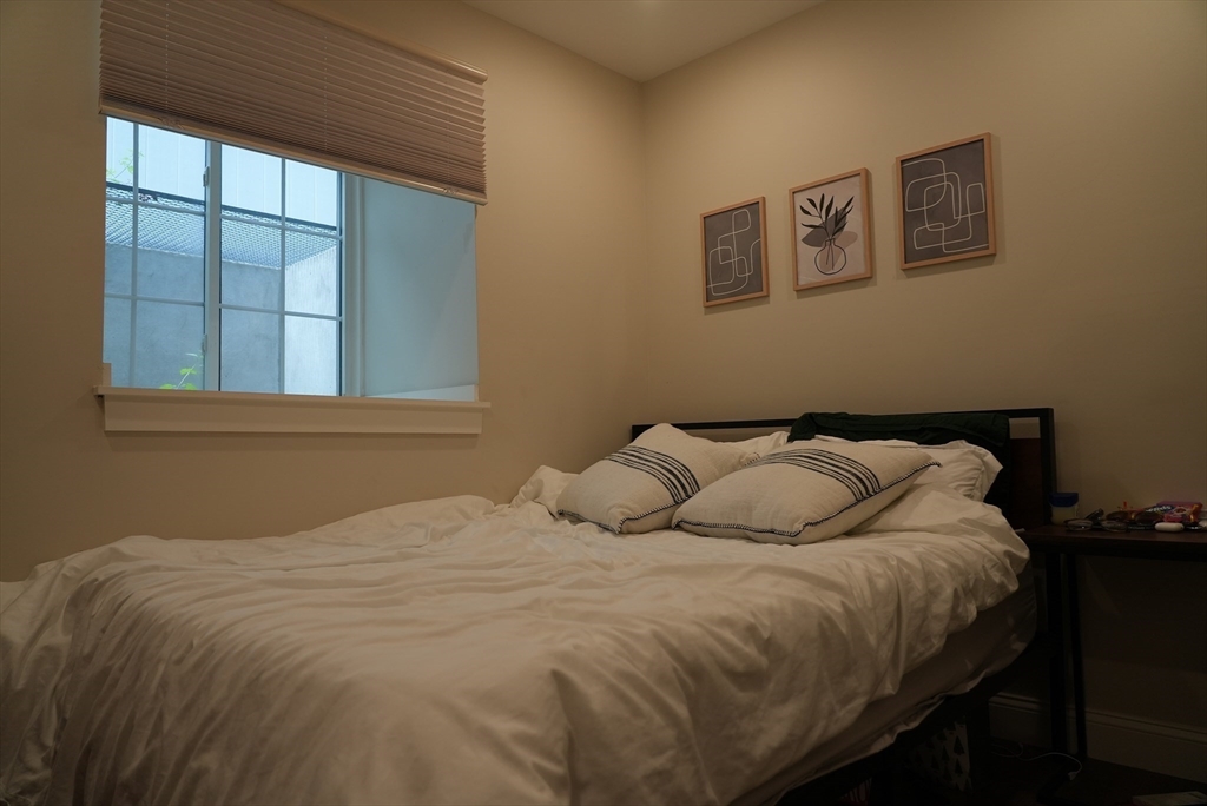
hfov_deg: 73.7
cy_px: 403
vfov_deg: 53.2
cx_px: 604
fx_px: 805
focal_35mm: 24
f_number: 4
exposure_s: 1/160
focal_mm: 24
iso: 500
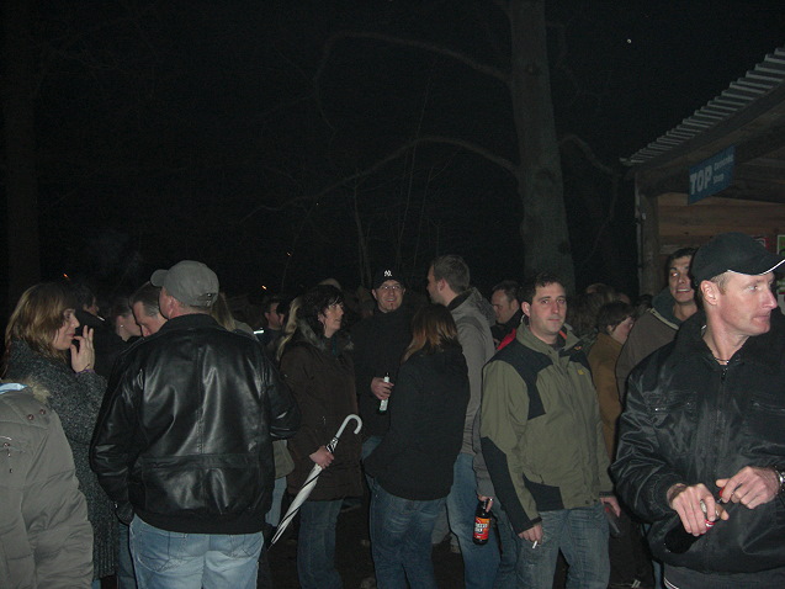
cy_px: 294
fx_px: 862
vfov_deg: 37.7
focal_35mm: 38
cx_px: 392
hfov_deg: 49.0
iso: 200
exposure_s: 1/60
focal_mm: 7.9
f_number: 2.8
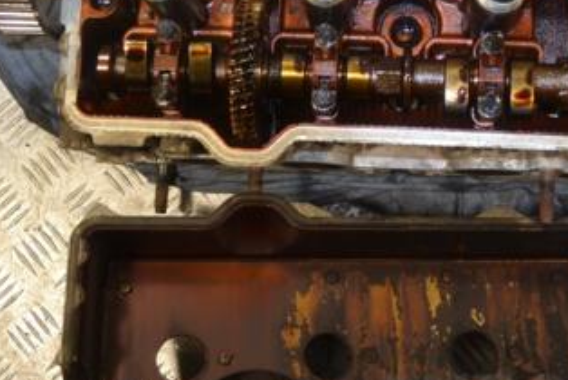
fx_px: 995
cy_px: 161
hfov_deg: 31.7
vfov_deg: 21.6
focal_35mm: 63
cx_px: 349
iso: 280
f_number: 4
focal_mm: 22
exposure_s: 1/125
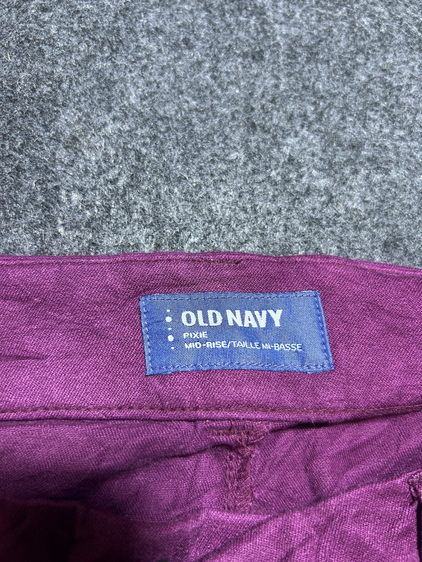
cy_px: 281
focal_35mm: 26
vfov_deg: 67.3
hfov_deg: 53.1
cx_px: 211
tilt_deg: -52.3
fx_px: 423
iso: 125
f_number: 1.5
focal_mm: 5.7
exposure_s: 1/50
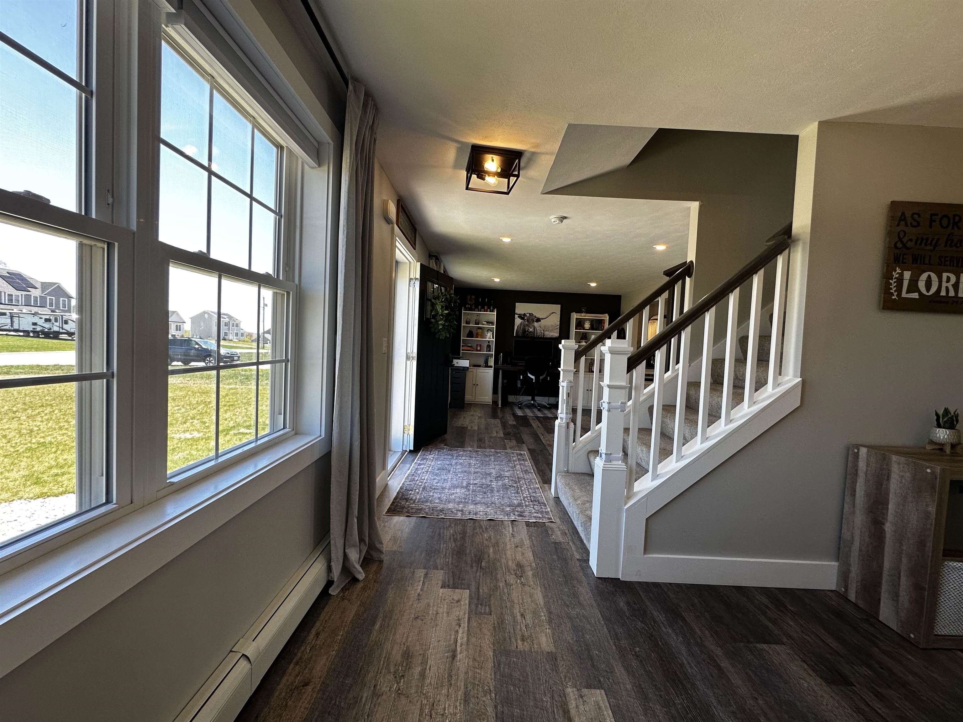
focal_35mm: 14
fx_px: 389
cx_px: 482
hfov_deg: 102.1
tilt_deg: -1.5
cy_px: 361
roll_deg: -3.0
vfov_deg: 85.7
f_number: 2.2
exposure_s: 1/120
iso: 80
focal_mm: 2.22
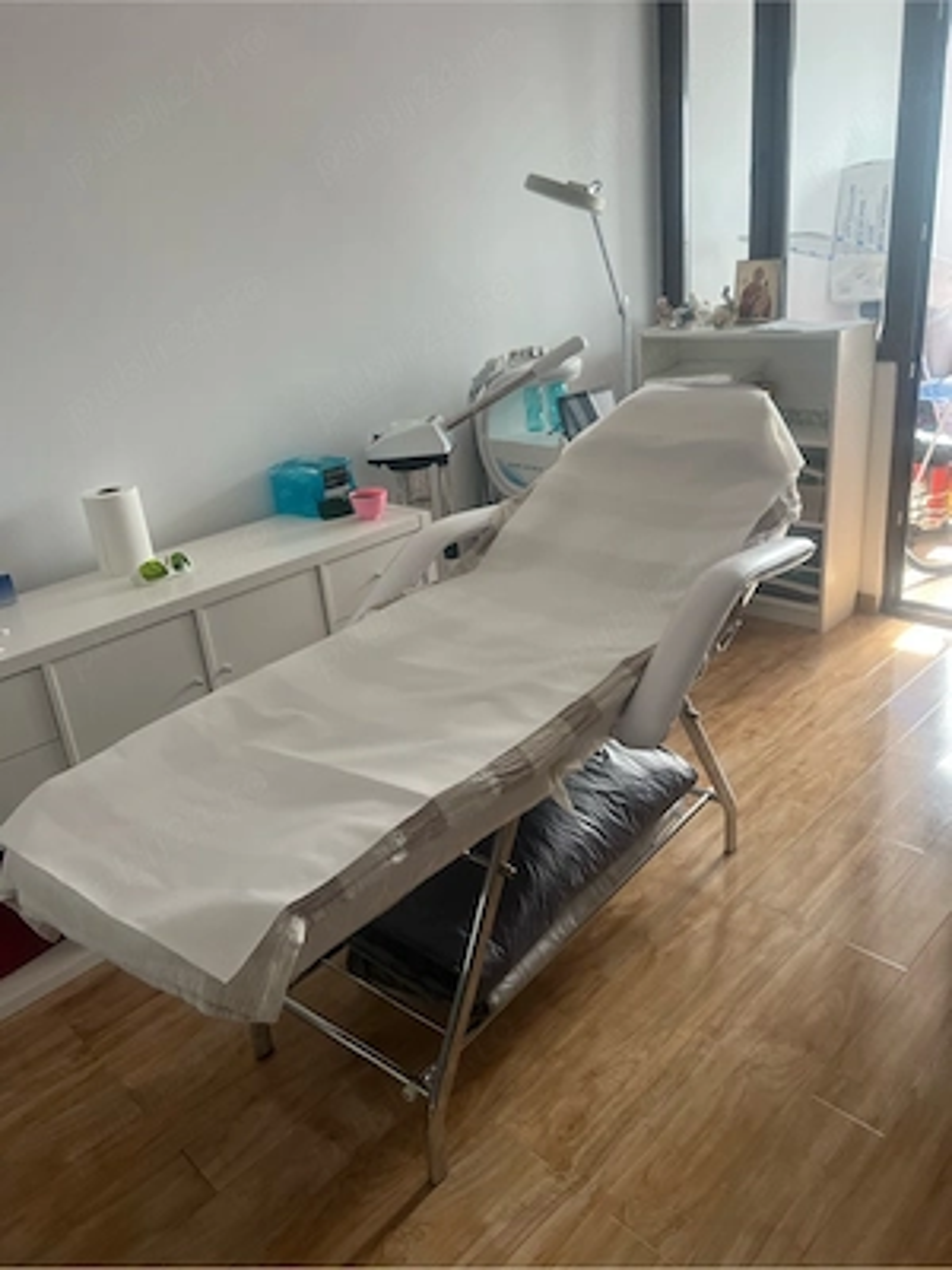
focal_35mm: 26
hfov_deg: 53.1
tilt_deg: -22.5
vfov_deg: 67.3
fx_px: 953
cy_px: 635
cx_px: 476
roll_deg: +4.4
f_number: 1.5
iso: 125
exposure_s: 1/102
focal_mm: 5.7
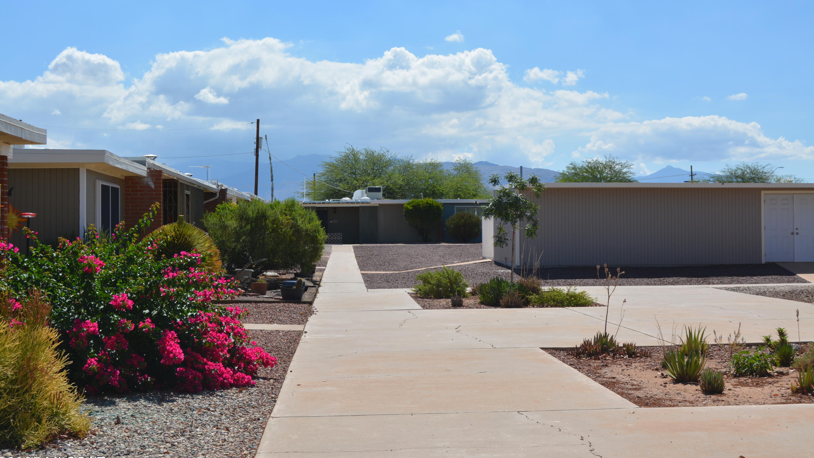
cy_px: 214
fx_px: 1199
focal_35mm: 56
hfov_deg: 37.5
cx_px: 404
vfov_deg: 21.6
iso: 100
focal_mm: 35
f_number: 9
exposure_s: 1/320
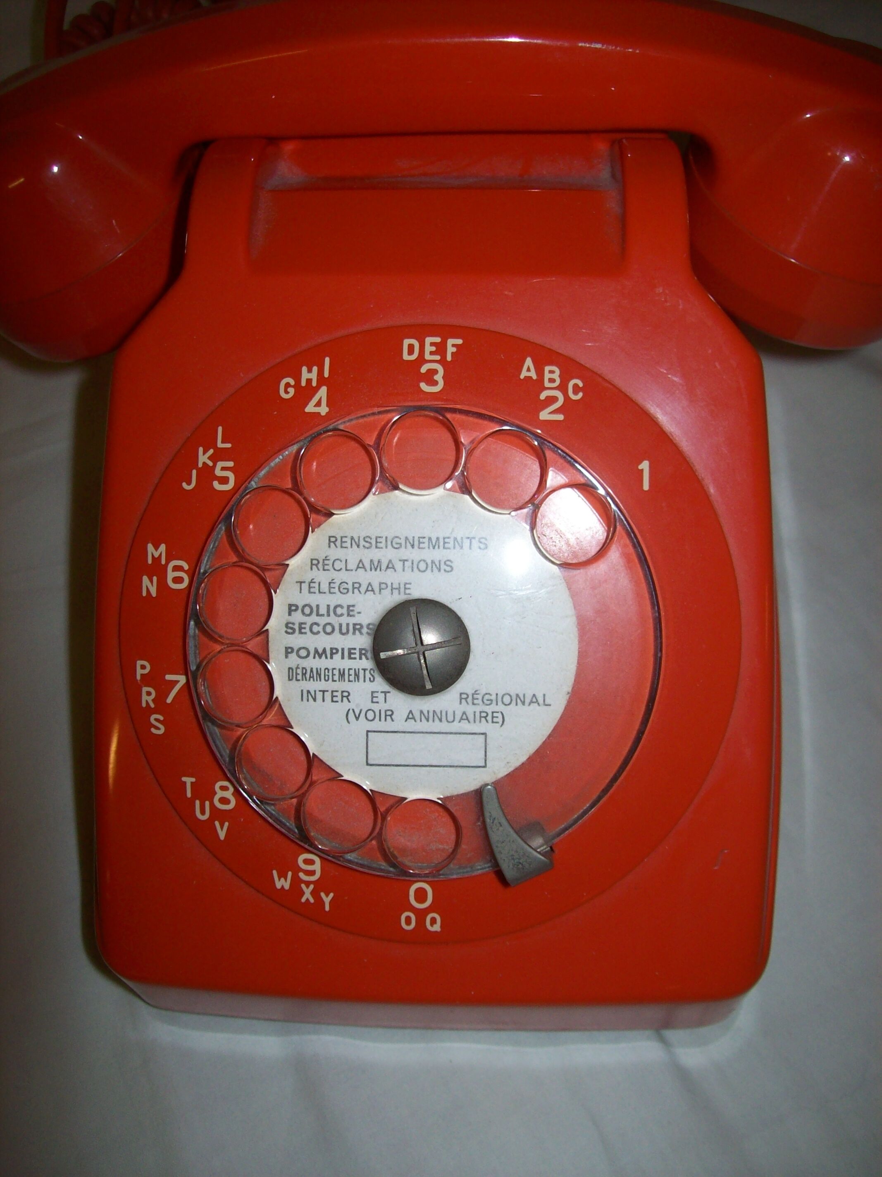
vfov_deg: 51.4
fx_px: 1224
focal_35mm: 36
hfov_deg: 39.6
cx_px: 441
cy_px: 588
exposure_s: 1/64
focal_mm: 6
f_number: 2.7
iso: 80
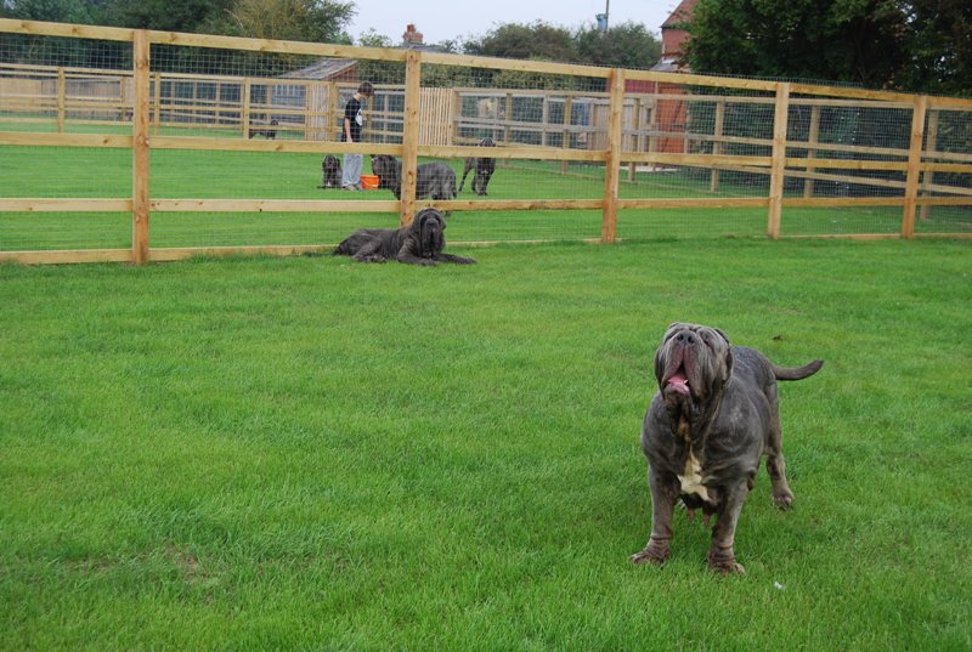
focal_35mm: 46
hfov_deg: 42.2
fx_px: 1258
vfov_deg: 29.1
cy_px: 326
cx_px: 486
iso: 100
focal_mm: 31
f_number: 6.3
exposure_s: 1/160
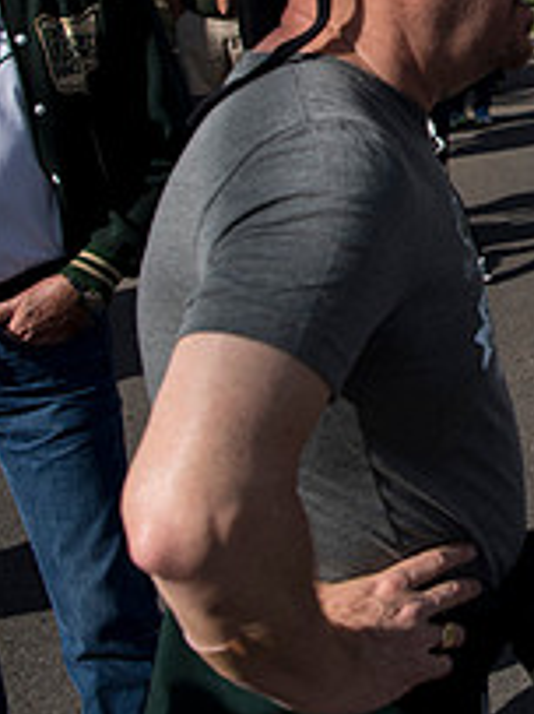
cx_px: 805
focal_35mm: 66
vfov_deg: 28.1
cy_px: 51
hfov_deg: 19.4
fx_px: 1359
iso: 250
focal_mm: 24
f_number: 4.5
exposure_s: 1/3200
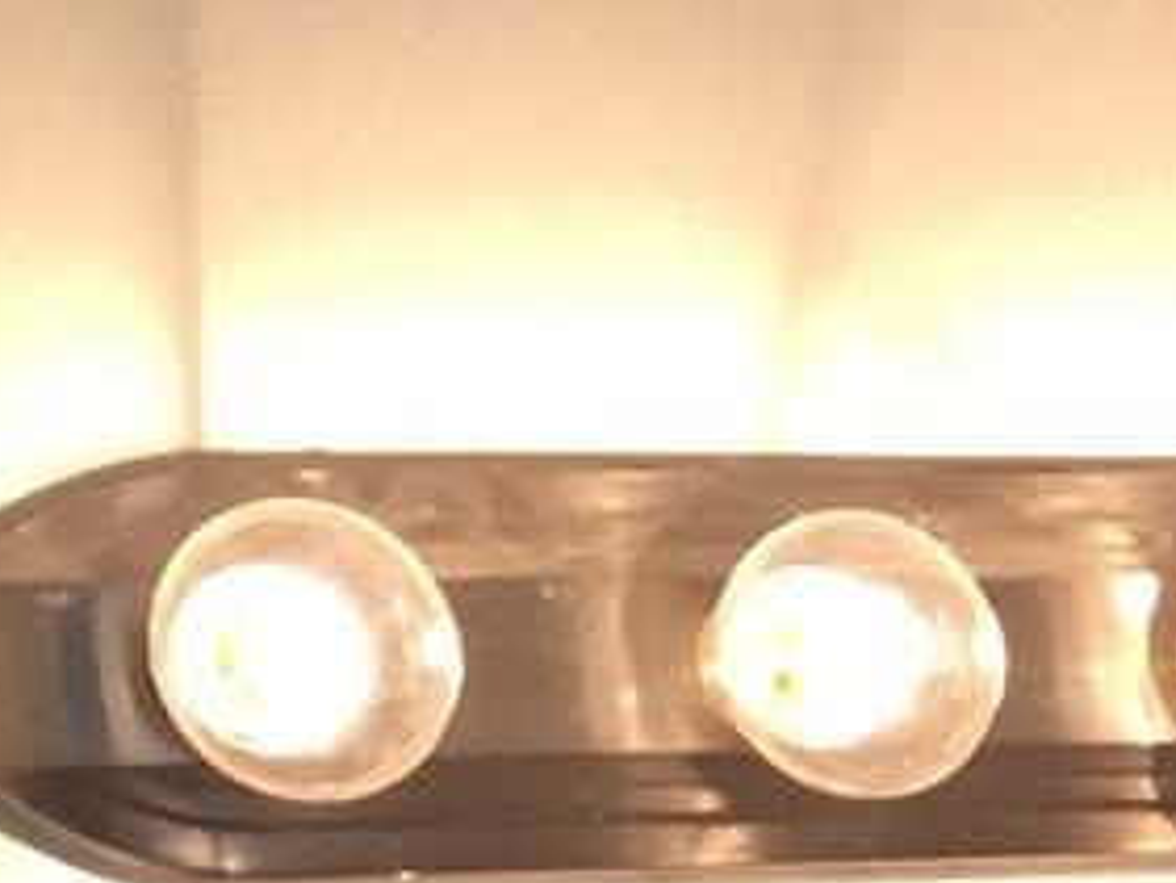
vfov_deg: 8.2
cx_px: 2411
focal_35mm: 165
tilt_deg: -13.2
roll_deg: +1.9
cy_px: 2239
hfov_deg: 10.8
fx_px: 5608
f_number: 2.2
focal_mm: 4.15
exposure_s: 1/30
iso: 32
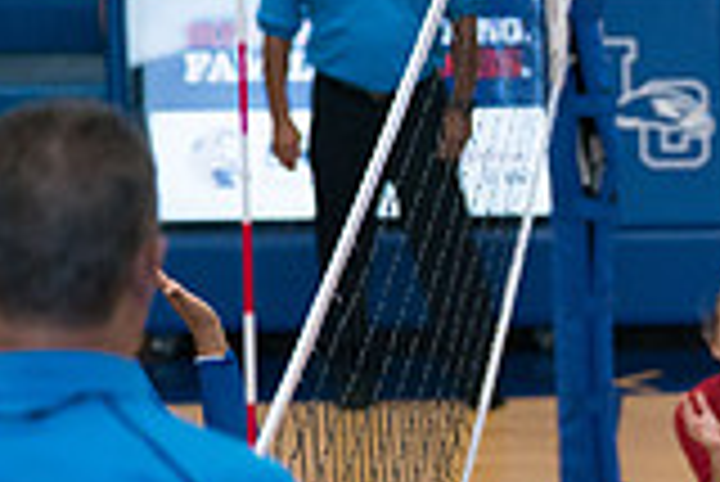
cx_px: 1120
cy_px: 520
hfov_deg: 5.9
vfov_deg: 4.0
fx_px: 6886
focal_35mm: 344
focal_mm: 95
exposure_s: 1/1250
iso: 2500
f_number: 2.8
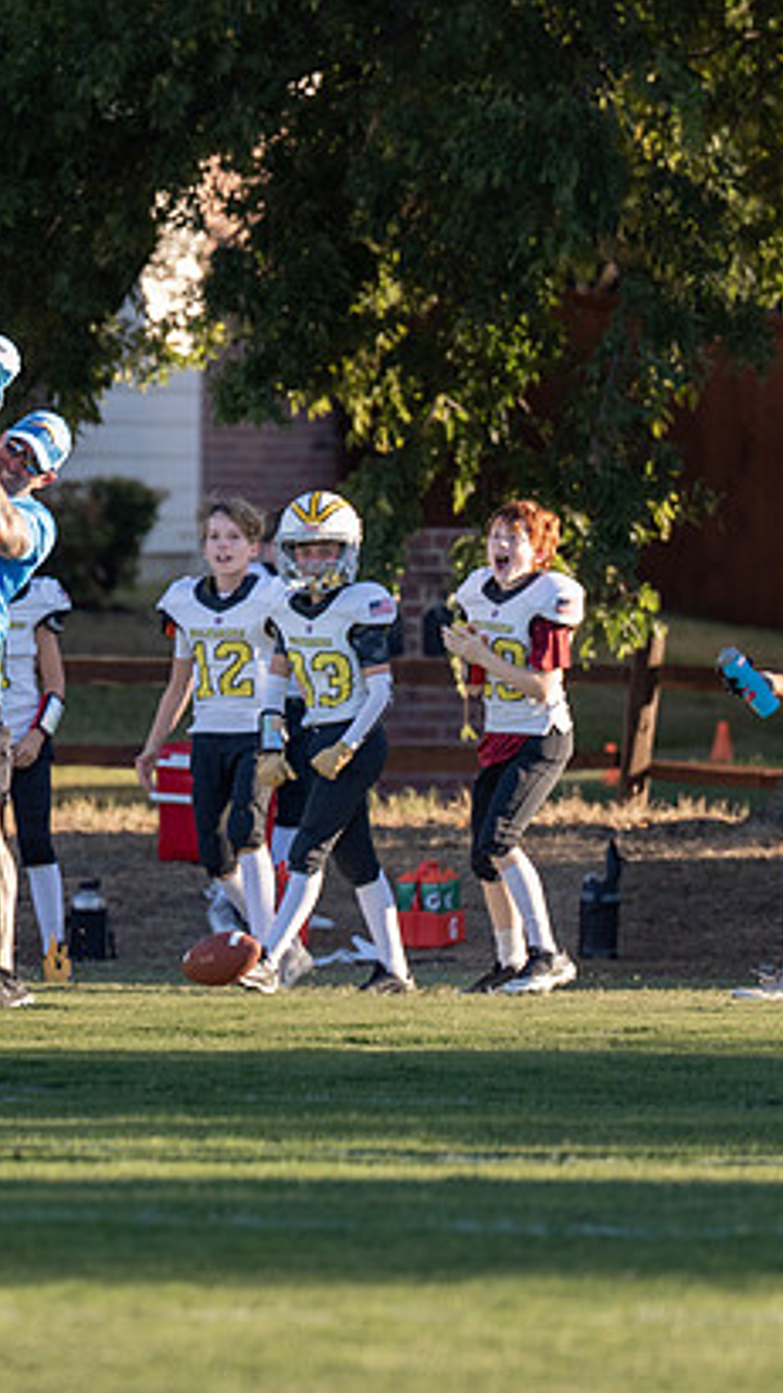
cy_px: 777
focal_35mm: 557
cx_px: 67
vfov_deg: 3.9
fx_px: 20572
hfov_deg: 2.2
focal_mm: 200
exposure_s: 1/1000
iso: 100
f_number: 2.8
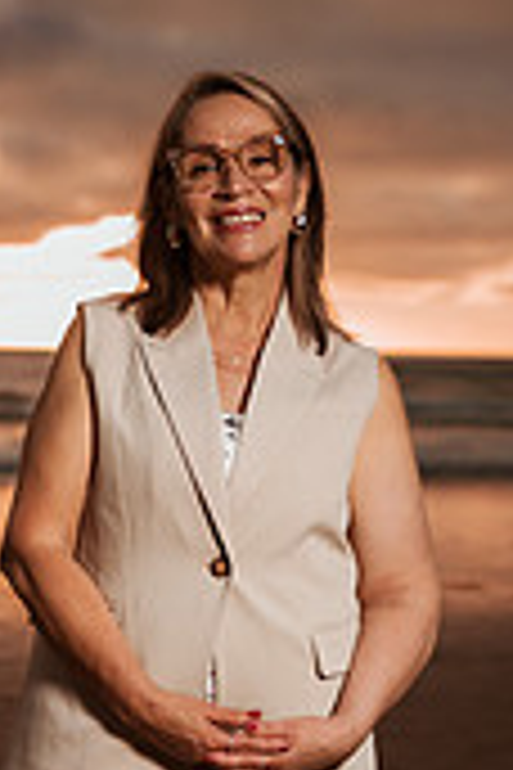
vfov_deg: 21.6
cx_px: 220
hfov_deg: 14.9
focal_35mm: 92
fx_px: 1966
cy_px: 711
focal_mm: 35
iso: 50
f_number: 1.8
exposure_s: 1/3200
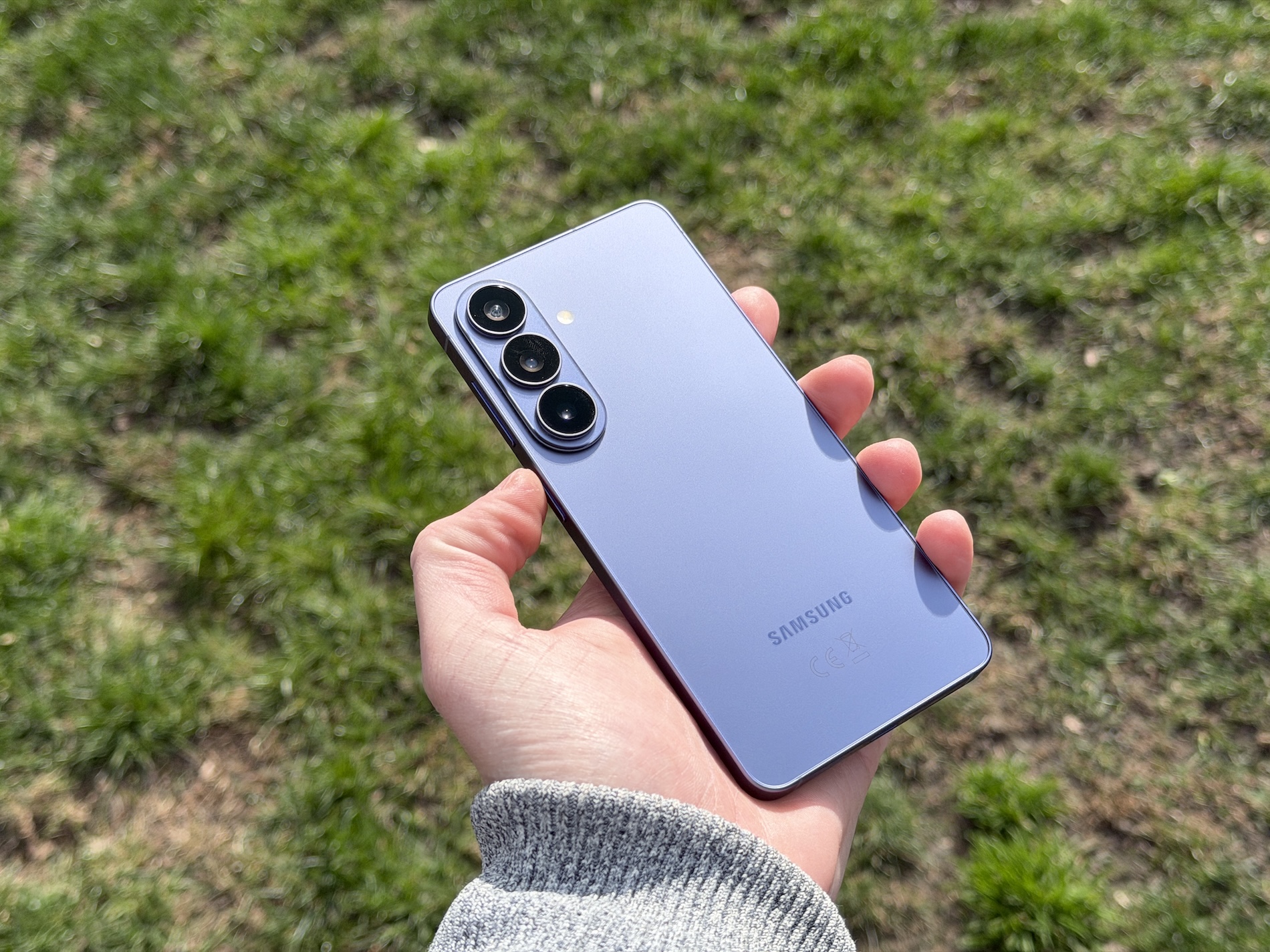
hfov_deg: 39.7
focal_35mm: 48
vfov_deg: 30.3
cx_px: 635
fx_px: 1761
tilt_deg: -47.2
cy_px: 476
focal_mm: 6.76
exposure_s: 1/3891
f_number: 1.78
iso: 64
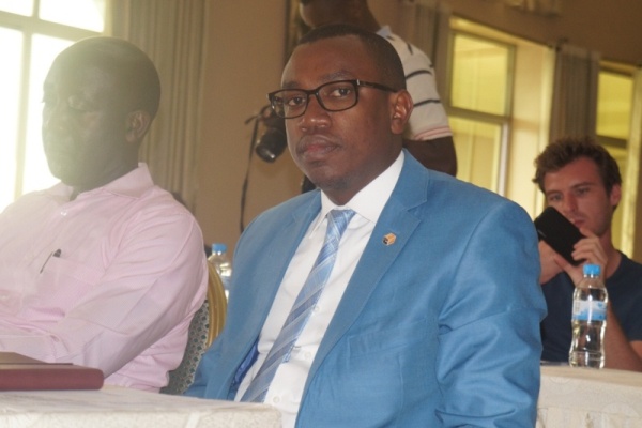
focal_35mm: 81
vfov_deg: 16.9
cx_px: 321
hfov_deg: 25.1
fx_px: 1444
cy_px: 214
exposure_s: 1/100
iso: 800
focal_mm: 54
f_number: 5.6
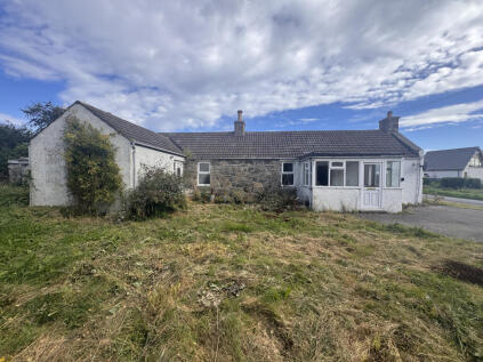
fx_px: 195
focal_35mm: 14
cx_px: 242
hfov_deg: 102.1
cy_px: 181
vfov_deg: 85.6
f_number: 2.2
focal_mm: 2.22
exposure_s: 1/831
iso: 40
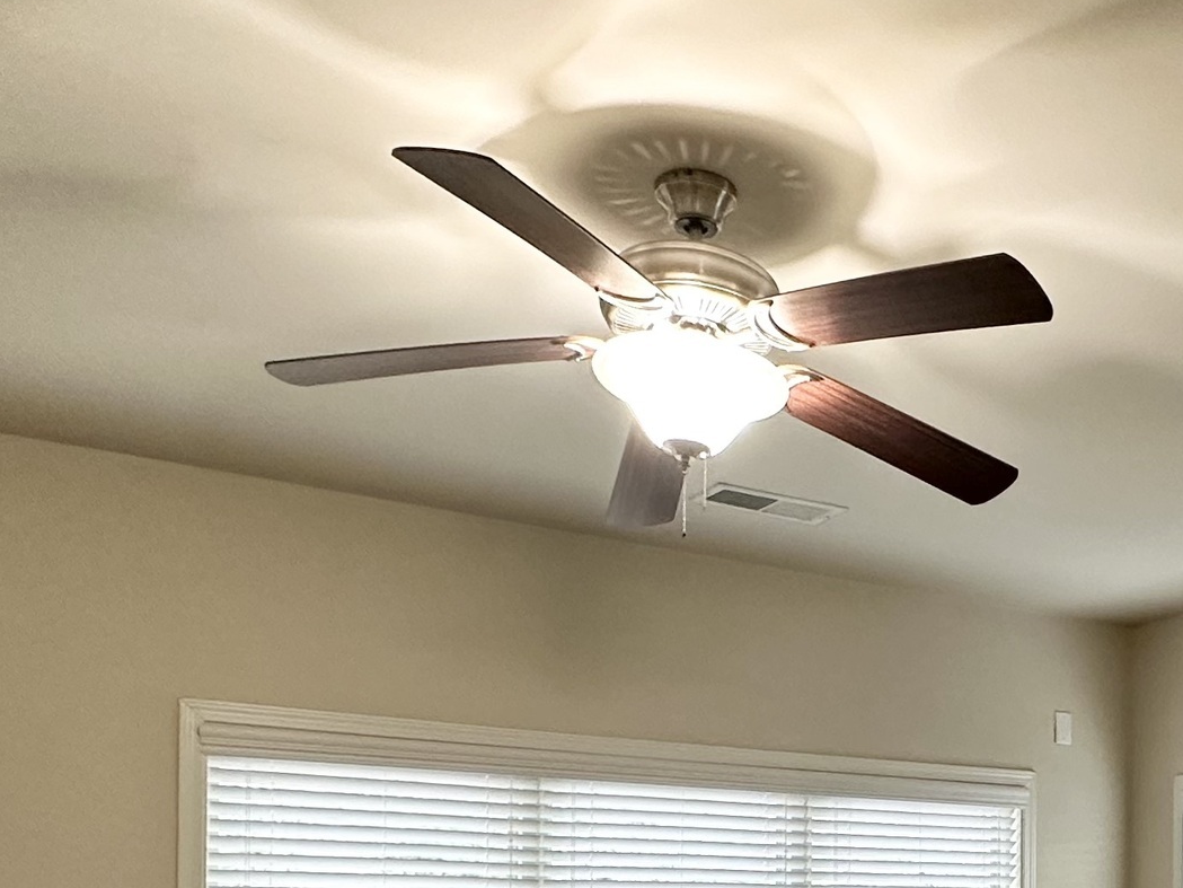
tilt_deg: +1.3
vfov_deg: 32.1
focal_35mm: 41
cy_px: 906
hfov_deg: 43.1
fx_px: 1401
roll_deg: -0.6
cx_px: 988
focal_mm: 2.22
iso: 250
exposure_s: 1/120
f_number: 2.2
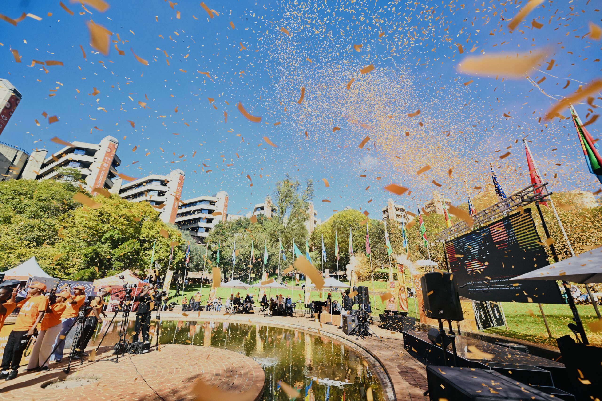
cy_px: 200
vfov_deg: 81.2
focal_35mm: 14
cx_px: 301
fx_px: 234
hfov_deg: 104.3
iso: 1250
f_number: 2.8
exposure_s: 1/8000
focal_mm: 14
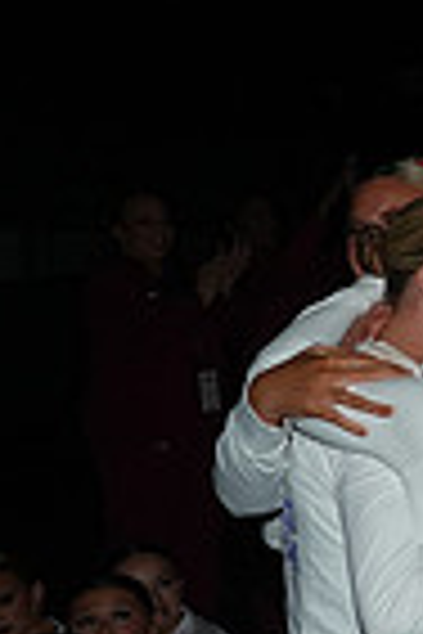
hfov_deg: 10.6
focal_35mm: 99
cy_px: 371
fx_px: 1745
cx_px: 1179
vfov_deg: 20.6
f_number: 8
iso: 1250
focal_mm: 24
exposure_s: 1/250
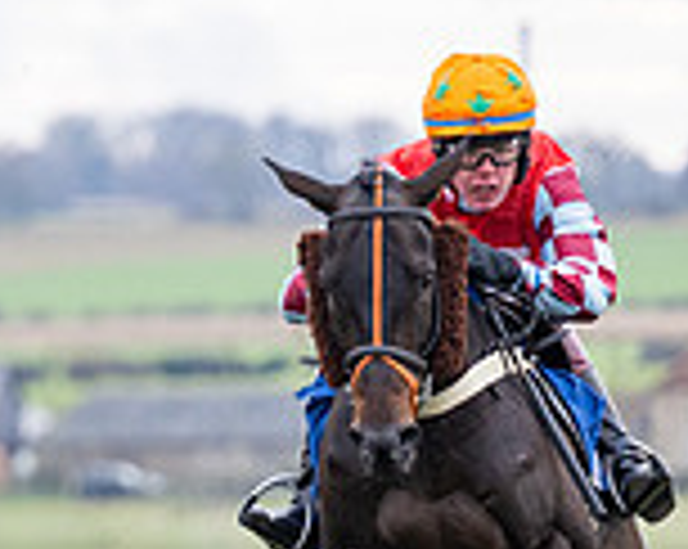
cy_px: 605
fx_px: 18018
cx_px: -661
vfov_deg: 1.7
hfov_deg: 2.2
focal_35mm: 886
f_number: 4
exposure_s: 1/1000
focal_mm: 200
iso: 1000
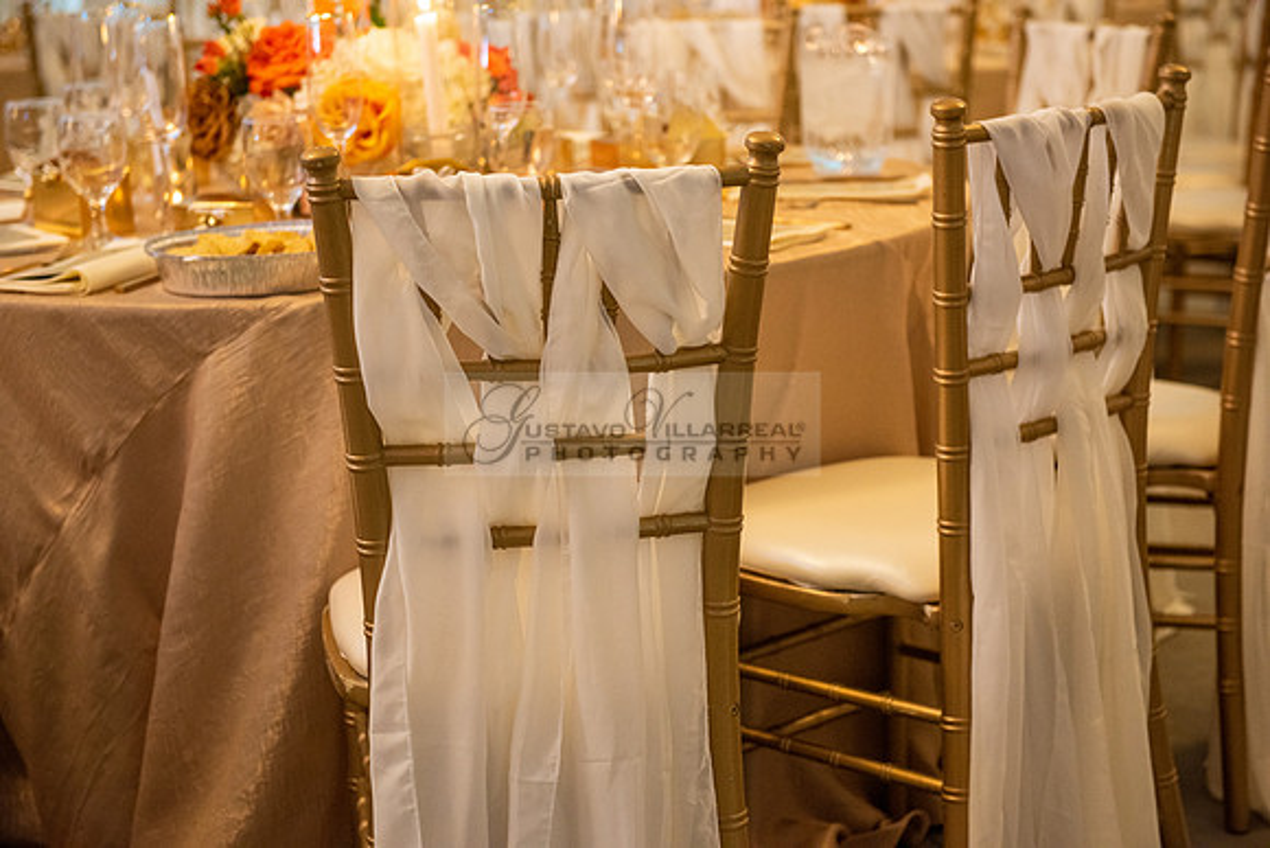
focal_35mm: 70
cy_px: 424
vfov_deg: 19.5
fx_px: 2470
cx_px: 635
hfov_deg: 28.8
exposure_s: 1/80
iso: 1600
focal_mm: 70
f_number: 3.5
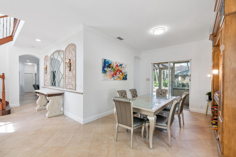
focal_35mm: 15
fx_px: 98
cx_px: 118
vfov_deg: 77.4
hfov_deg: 100.4
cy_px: 78
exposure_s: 1/40
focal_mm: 10
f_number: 8
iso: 500
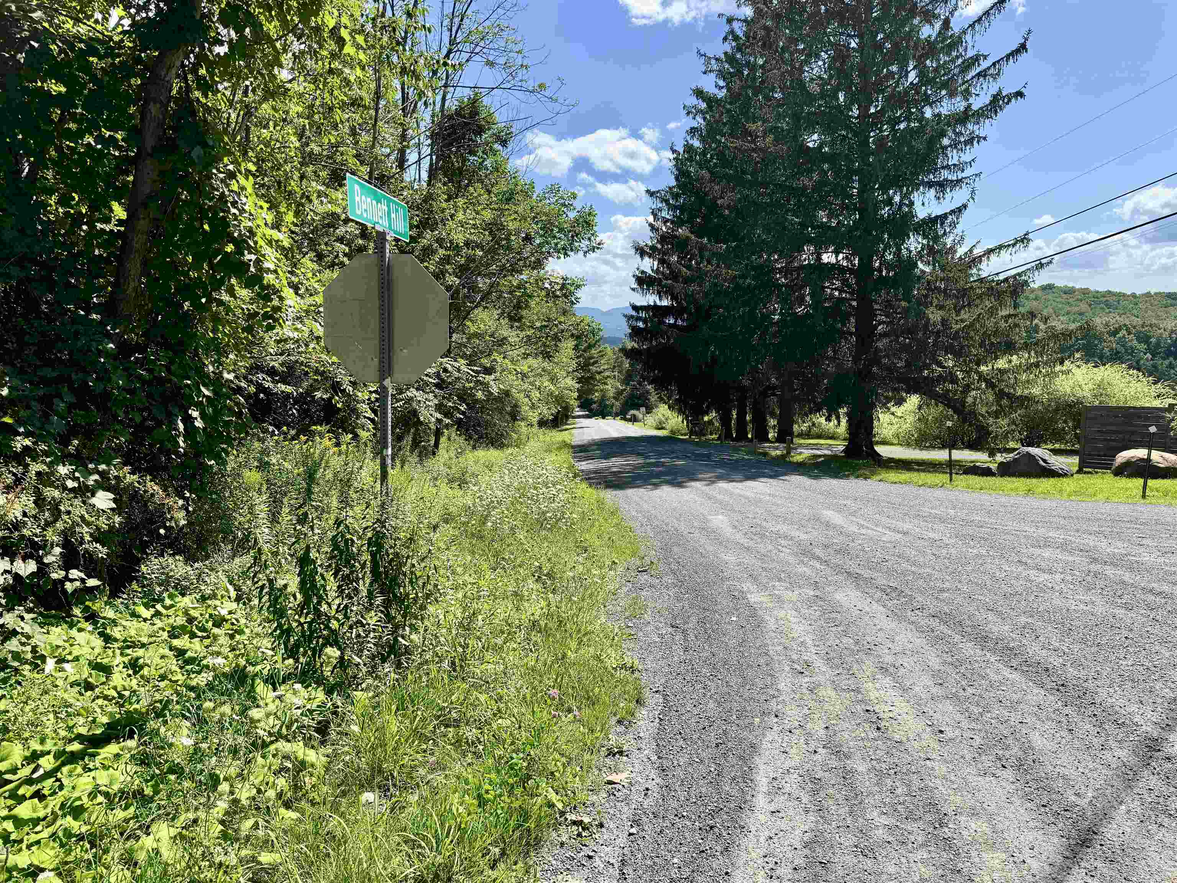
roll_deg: +0.8
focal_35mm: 24
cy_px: 442
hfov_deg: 71.6
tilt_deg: -8.6
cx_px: 588
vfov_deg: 56.8
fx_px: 816
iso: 80
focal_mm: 6.76
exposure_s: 1/3096
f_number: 1.78
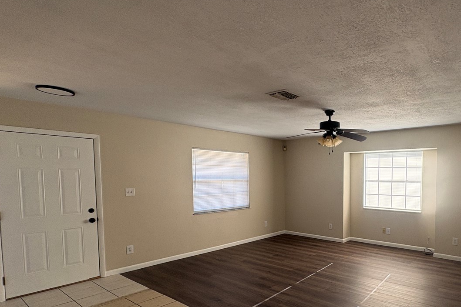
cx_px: 335
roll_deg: +1.1
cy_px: 193
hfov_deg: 74.1
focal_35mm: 22
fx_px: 282
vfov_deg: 56.5
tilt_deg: -2.4
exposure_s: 1/112
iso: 80
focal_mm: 2.22
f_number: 2.2
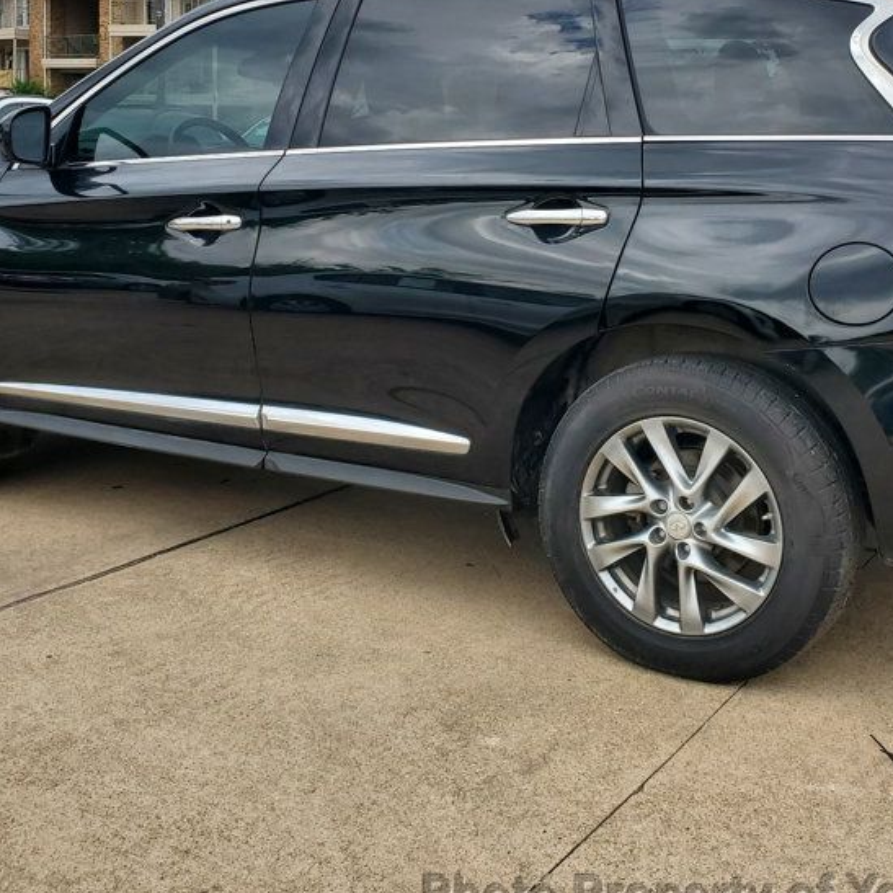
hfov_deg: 39.1
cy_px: 323
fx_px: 1255
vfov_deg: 38.9
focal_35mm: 43
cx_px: 521
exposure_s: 1/912
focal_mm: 4.3
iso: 50
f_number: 2.4
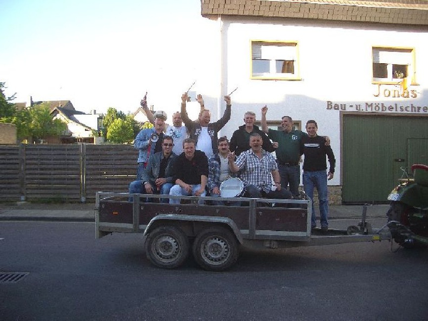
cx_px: 214
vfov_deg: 40.7
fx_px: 433
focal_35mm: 35
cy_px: 160
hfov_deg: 52.6
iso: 50
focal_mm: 5.8
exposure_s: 1/250
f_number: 2.6
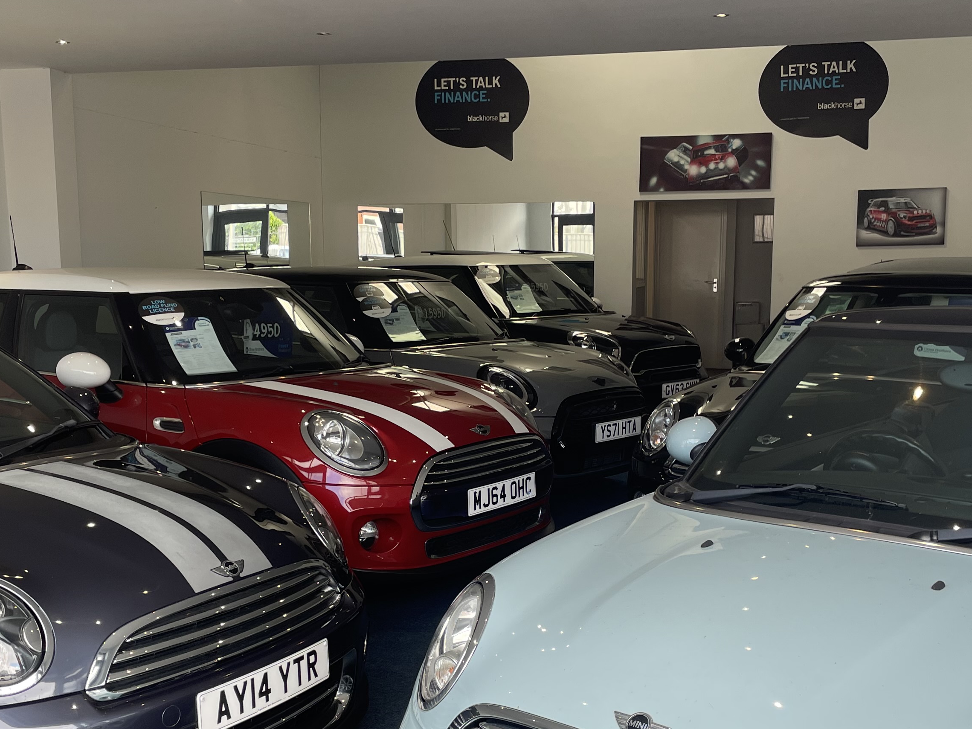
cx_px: 482
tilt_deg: -9.9
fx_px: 1292
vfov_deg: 31.3
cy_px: 478
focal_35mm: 46
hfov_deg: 41.2
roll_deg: +0.5
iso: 32
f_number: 1.6
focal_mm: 4.2
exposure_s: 1/123
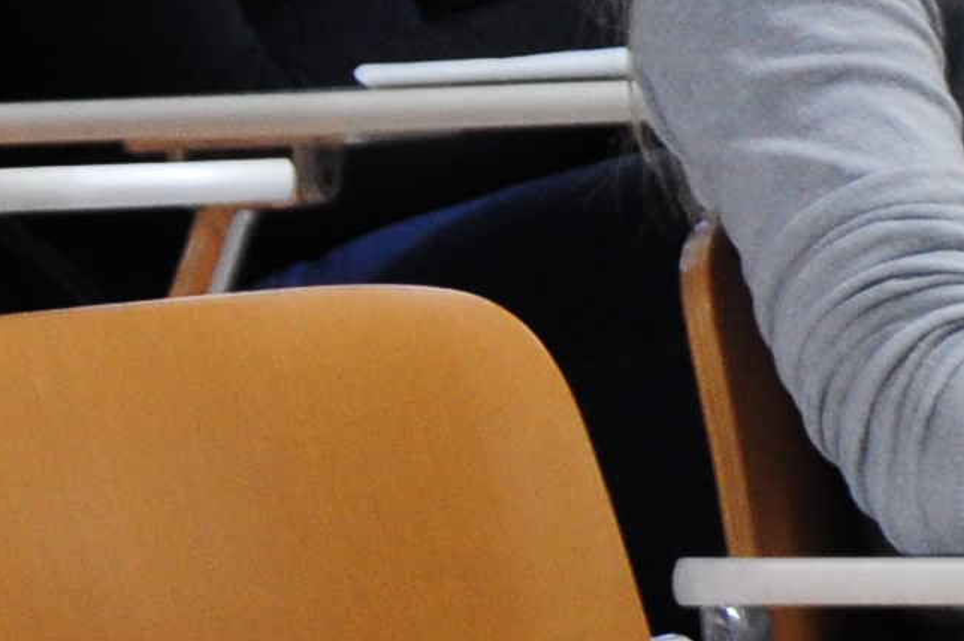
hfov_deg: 2.0
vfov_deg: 1.3
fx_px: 27996
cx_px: 1217
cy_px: -481
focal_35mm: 1046
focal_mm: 105
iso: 640
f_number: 5.6
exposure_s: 1/30
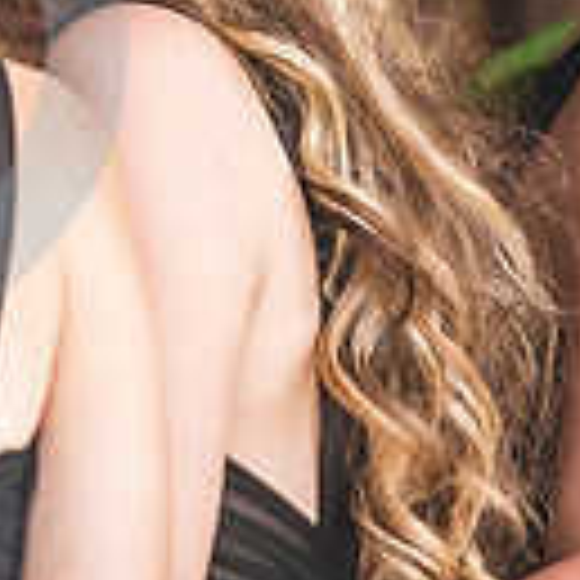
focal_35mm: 807
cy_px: -152
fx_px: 15298
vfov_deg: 2.2
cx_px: -357
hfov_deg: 2.2
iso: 250
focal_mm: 200
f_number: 2.8
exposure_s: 1/320
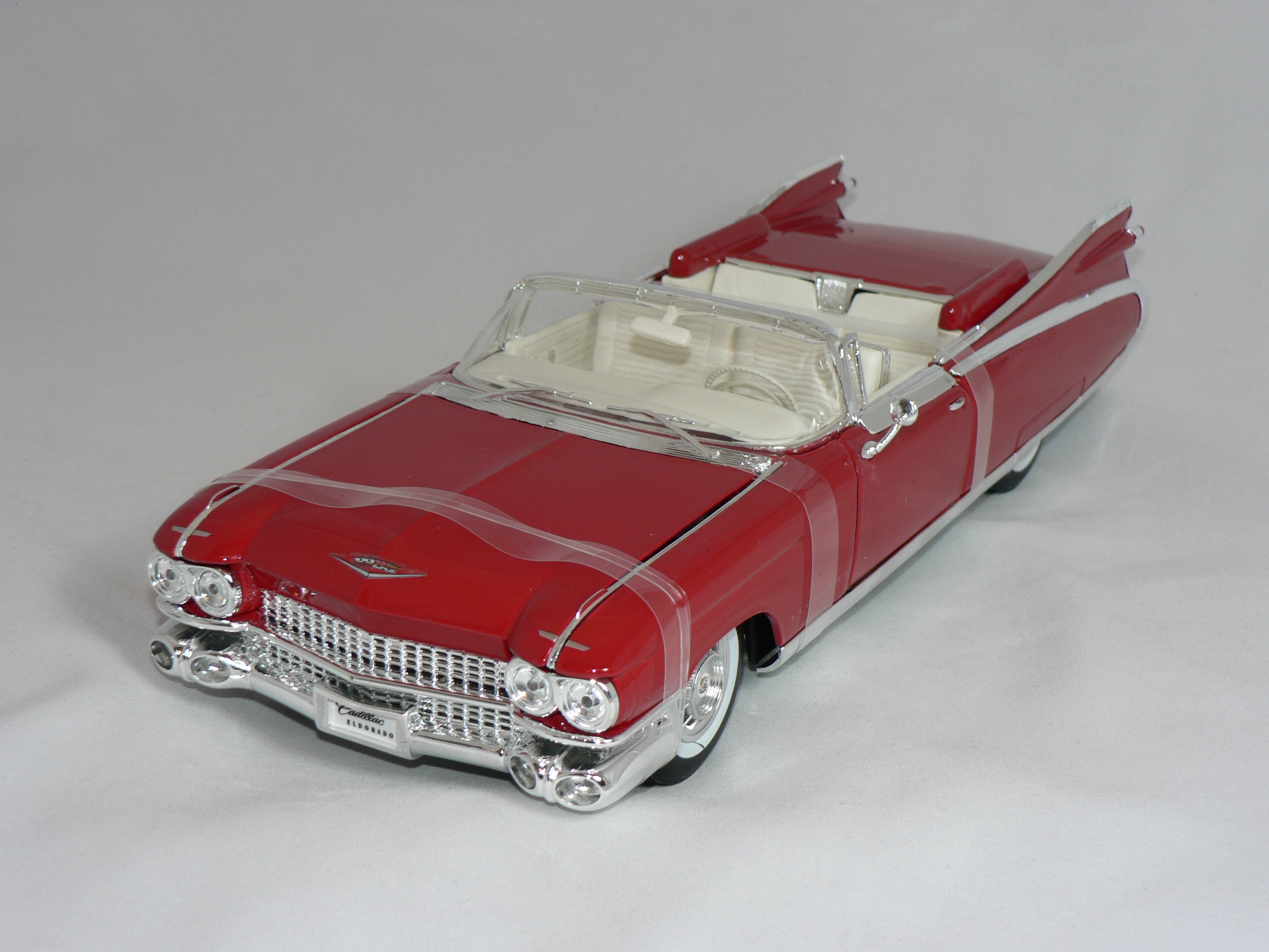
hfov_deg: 32.2
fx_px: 2200
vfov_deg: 24.4
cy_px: 476
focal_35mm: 60
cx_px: 634
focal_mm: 10.1
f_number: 3.2
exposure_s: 1/60
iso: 80
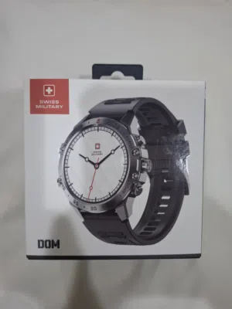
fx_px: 206
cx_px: 116
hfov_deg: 58.9
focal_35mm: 23
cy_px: 154
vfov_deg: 73.9
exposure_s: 1/100
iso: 250
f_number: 1.8
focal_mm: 5.54
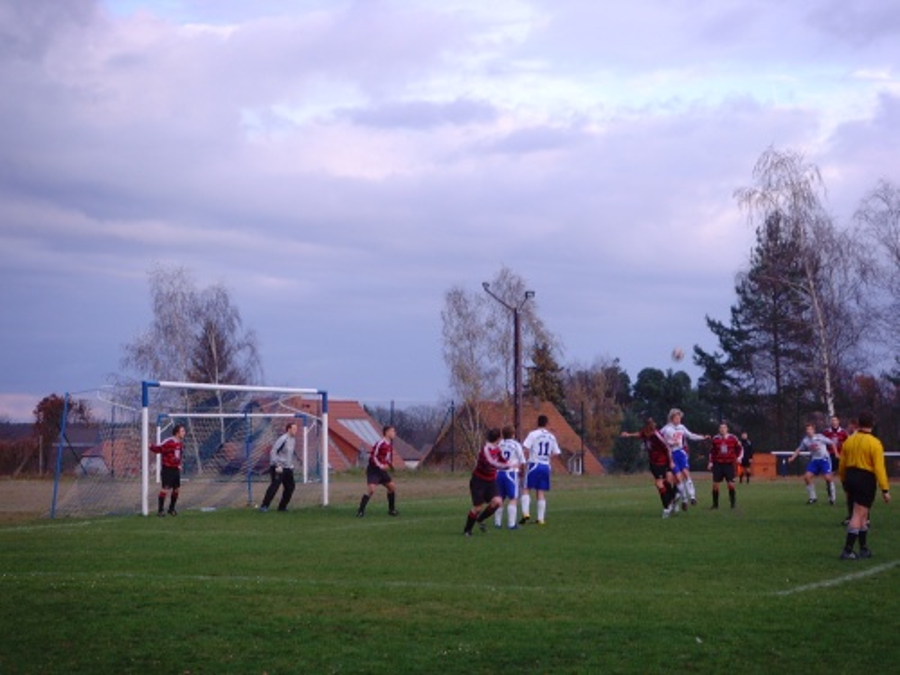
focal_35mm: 95
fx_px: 2470
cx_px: 450
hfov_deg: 20.7
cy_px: 338
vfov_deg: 15.6
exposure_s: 1/125
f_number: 4.4
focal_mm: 16
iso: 100
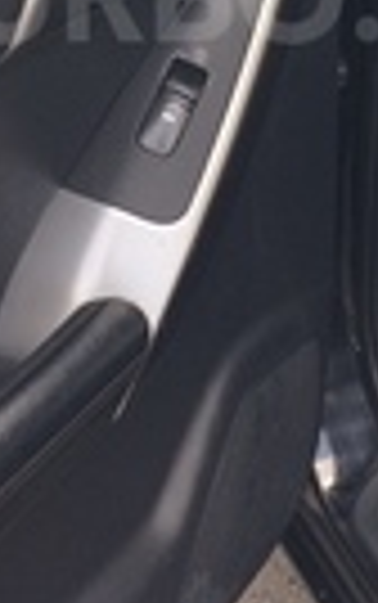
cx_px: 225
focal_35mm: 114
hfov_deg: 11.5
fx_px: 1875
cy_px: -9
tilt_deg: -30.7
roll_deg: +3.2
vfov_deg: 17.8
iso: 32
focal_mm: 4.15
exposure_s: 1/117
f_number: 2.2
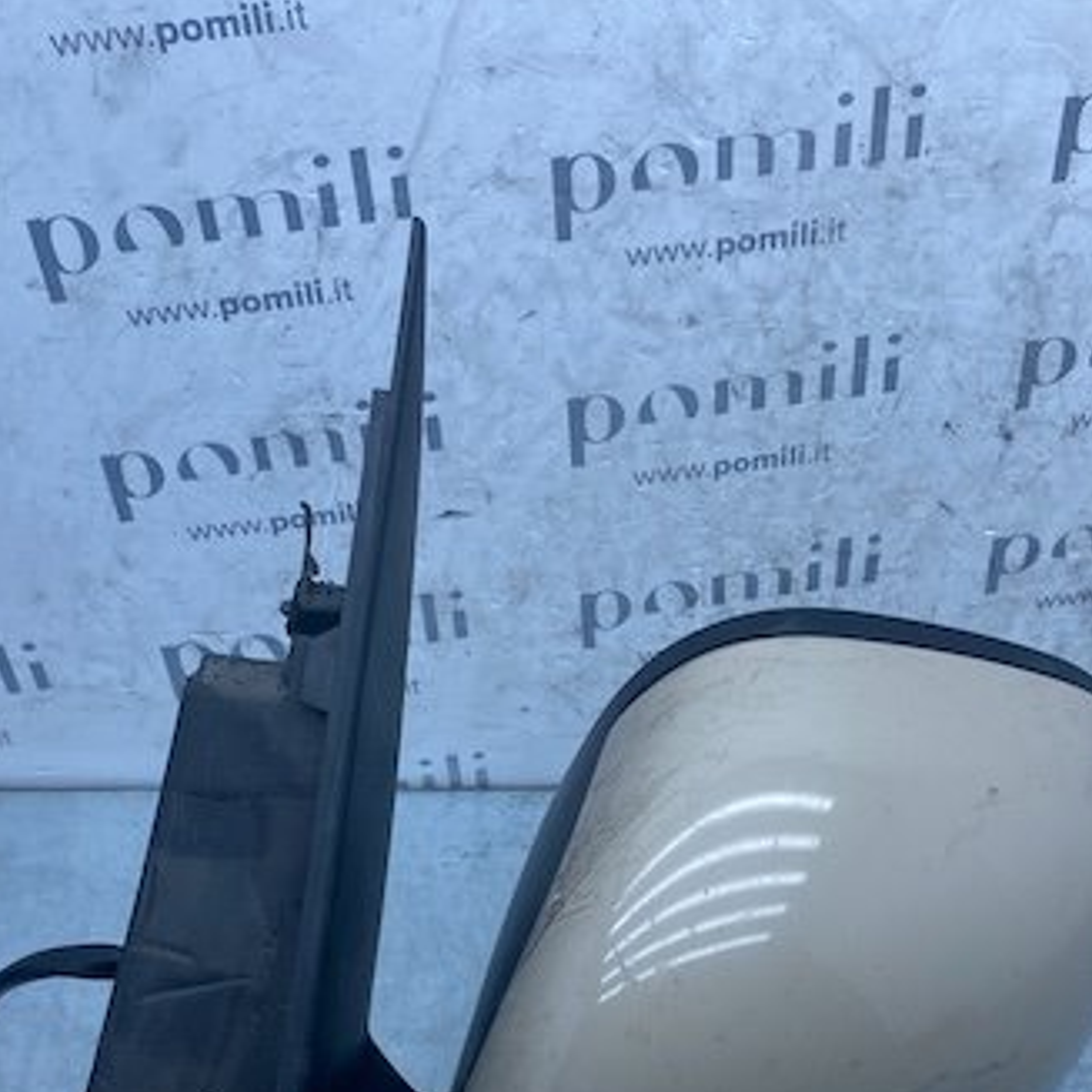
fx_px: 1606
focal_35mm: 45
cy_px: 925
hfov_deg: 37.6
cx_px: 544
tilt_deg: -47.8
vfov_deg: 35.9
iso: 32
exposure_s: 1/912
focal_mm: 4.25
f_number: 1.8
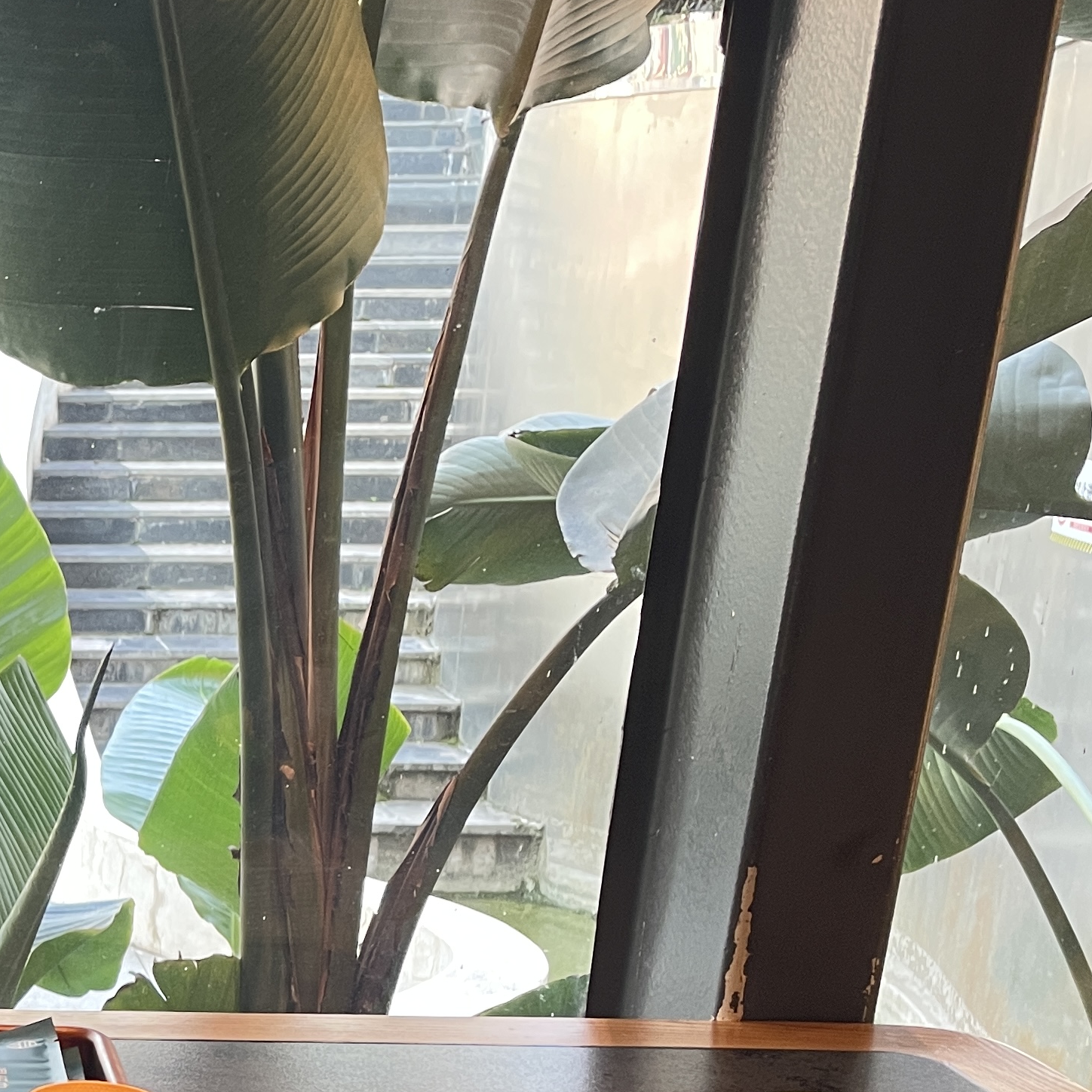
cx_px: -329
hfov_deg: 23.7
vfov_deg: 26.1
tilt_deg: -17.3
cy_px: 965
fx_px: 2284
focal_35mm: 64
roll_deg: -0.1
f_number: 1.6
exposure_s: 1/79
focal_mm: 4.2
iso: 125
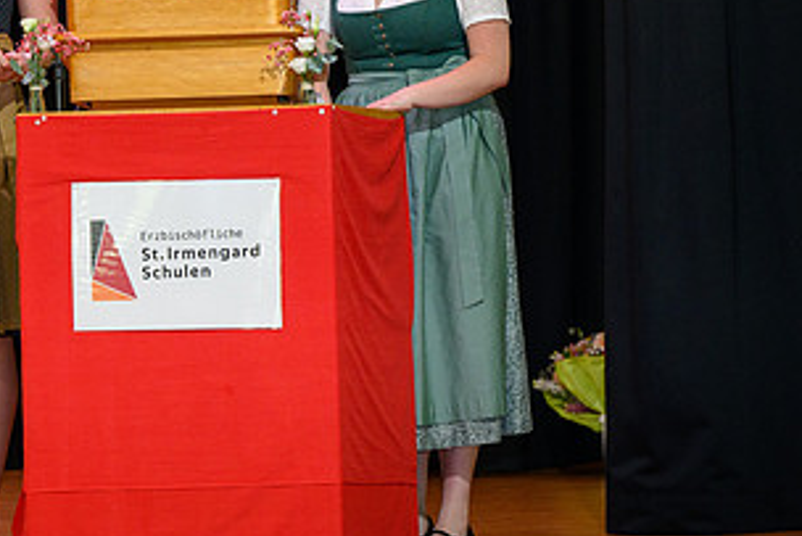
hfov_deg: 9.7
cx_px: 255
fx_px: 4725
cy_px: 182
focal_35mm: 212
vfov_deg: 6.5
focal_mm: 101
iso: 2000
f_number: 5.6
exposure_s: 1/200
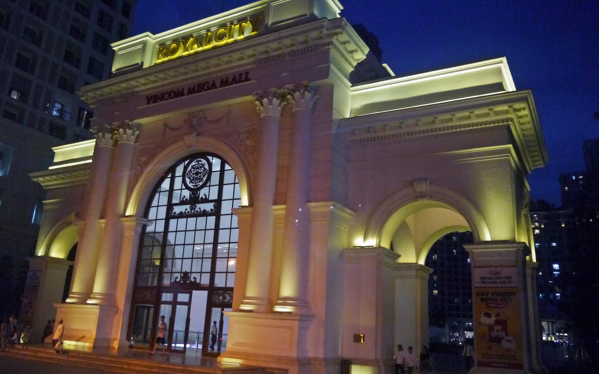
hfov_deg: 62.9
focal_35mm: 30
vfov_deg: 41.8
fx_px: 490
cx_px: 299
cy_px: 175
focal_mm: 14
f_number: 3.5
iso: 1000
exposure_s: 1/125
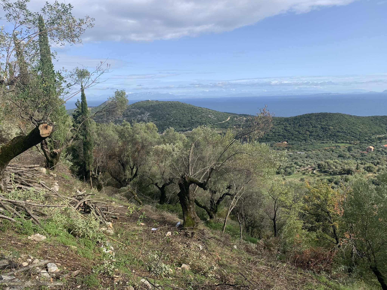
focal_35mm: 26
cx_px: 194
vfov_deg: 53.1
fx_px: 291
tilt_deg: -10.4
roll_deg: +1.2
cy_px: 145
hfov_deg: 67.3
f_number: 1.8
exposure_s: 1/1634
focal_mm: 4.25
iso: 25
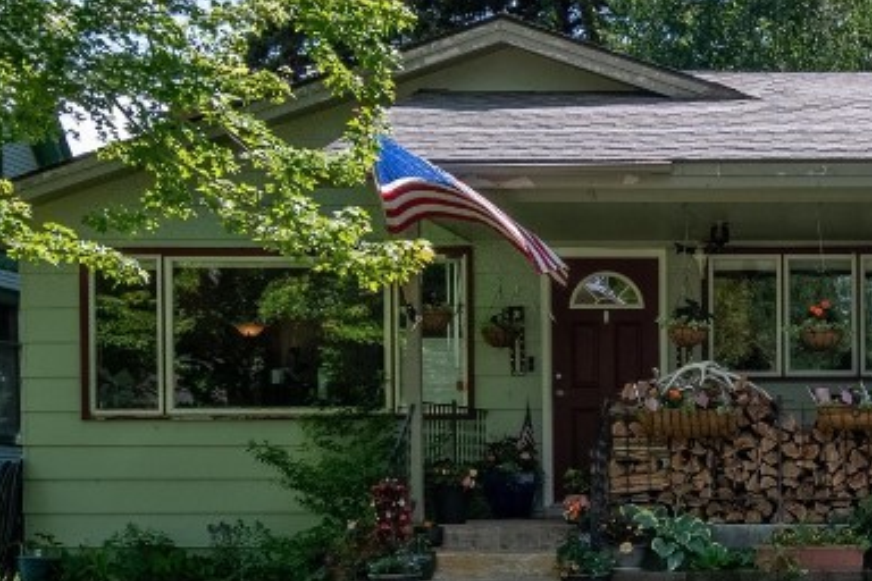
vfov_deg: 14.7
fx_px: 2180
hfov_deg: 21.5
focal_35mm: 90
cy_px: 674
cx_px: 942
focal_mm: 20
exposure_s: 1/3200
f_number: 8
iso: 400
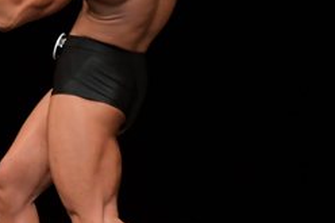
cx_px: 130
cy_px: 100
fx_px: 8723
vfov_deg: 1.5
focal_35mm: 938
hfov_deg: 2.2
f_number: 5.6
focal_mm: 200
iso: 3200
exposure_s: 1/400
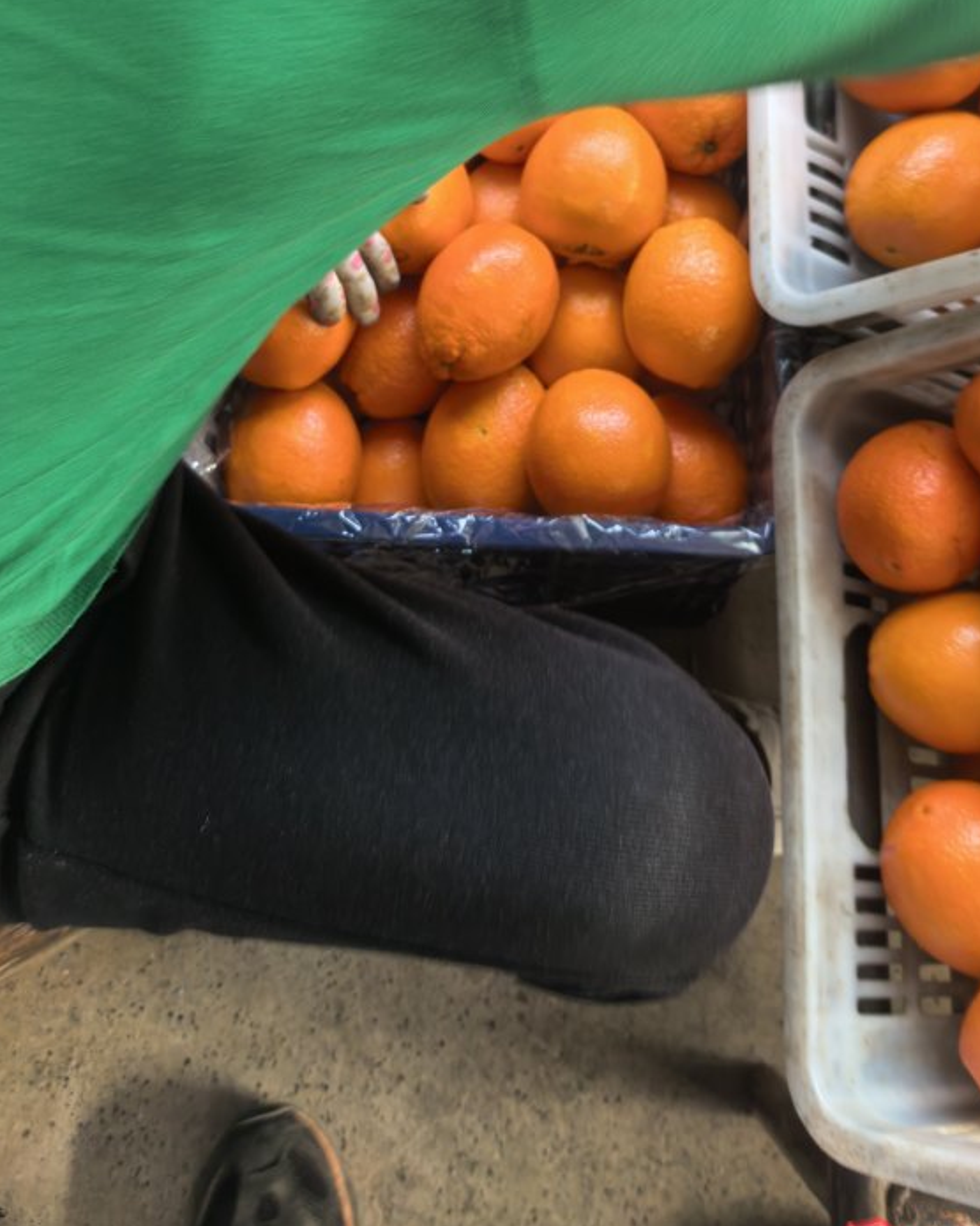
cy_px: 367
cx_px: 493
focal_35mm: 36
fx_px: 1305
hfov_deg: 41.1
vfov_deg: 49.0
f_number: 2
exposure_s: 1/50
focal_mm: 6.98
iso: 100
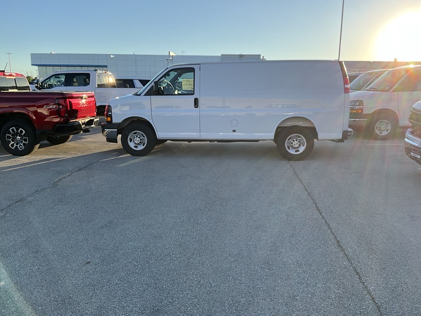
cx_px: 210
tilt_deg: -10.1
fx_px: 353
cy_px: 158
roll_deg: -1.8
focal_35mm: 29
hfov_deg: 61.7
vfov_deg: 48.2
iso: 25
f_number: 1.8
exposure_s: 1/691
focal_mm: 3
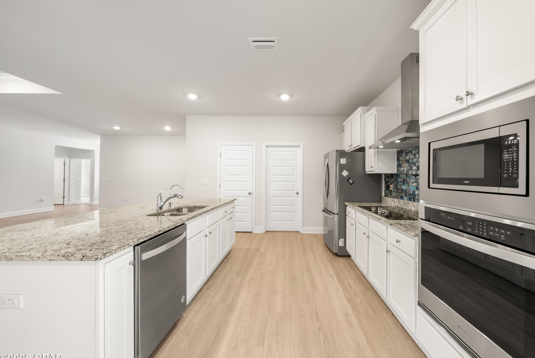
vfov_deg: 85.5
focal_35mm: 13
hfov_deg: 108.1
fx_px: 193
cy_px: 182
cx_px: 287
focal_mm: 12
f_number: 7.1
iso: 640
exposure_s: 1/4
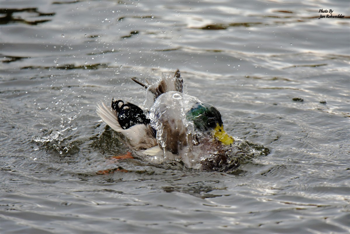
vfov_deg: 2.3
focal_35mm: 600
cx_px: 175
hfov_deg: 3.4
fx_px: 5834
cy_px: 117
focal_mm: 600
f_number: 6.3
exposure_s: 1/640
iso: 2000
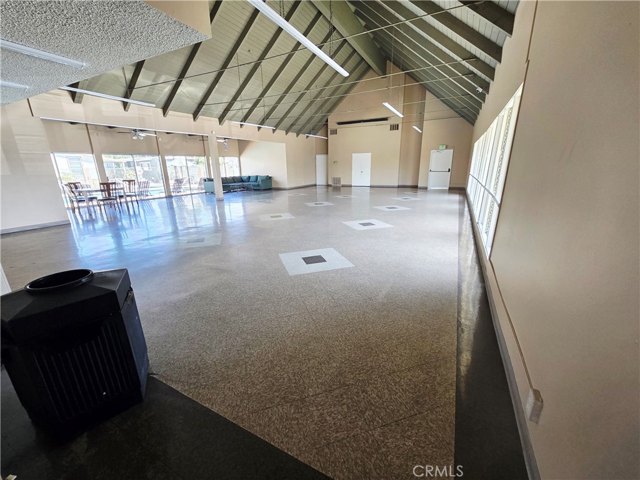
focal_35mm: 13
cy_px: 240
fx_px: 240
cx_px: 320
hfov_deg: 106.2
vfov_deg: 89.9
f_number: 2.2
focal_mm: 2.2
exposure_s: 1/60.2
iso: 125
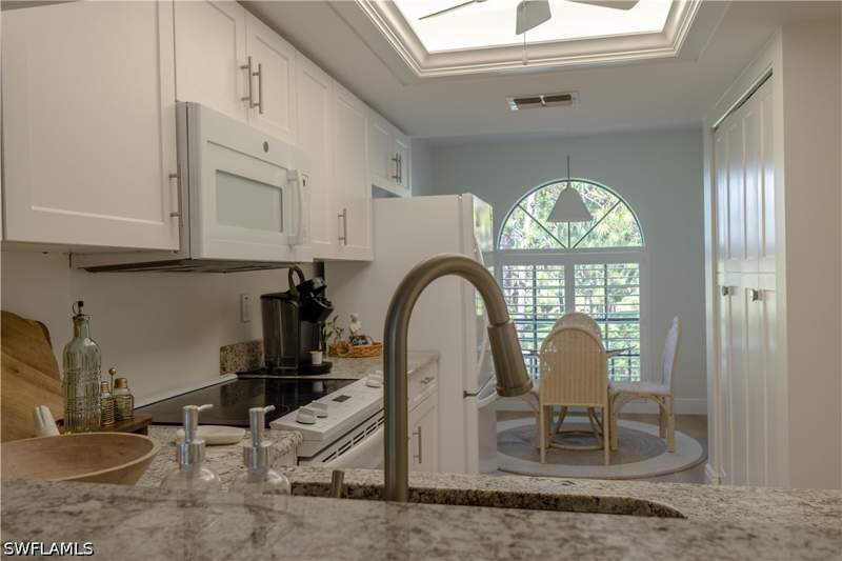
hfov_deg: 65.5
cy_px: 280
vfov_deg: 46.4
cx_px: 421
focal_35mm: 28
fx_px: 655
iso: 100
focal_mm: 28
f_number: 6.3
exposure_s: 1/80
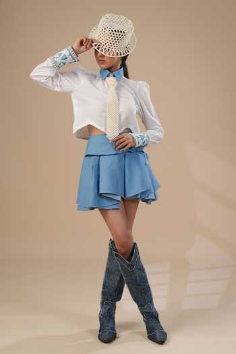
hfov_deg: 27.0
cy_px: 177
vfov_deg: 39.6
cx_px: 118
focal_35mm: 50
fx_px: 492
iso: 125
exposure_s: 1/125
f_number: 2.8
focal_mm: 50
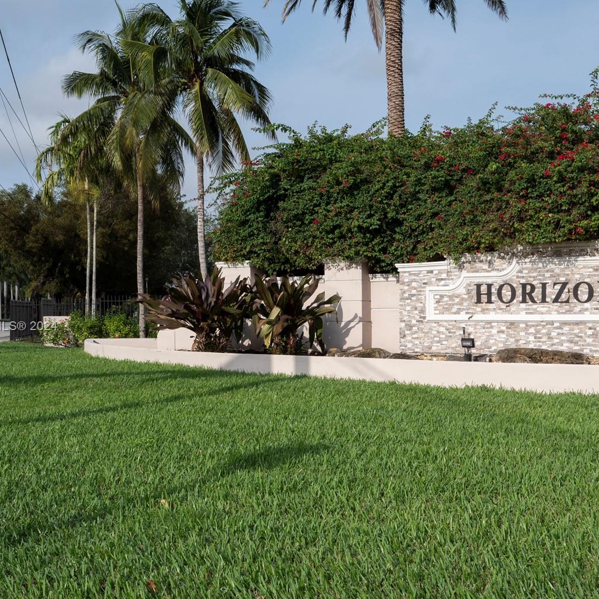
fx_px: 861
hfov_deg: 38.3
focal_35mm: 44
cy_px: 327
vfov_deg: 38.3
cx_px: 337
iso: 200
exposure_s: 1/500
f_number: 7.1
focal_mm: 16
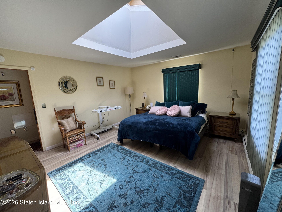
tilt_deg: -8.9
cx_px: 141
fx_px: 114
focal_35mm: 14
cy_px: 106
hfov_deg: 102.1
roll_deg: +2.6
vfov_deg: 85.7
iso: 100
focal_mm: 2.22
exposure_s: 1/99
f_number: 2.2
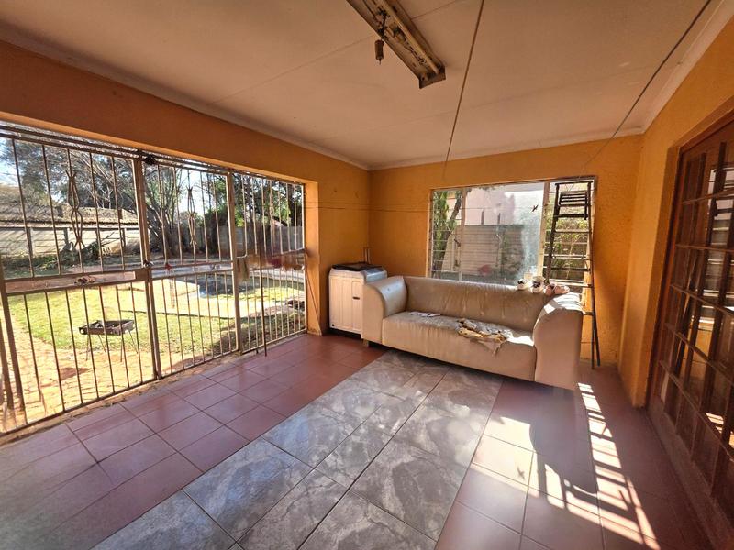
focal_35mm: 13
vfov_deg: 89.9
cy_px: 275
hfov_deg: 106.2
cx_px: 367
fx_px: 276
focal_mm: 2.2
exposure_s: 1/769
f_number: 1.9
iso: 64
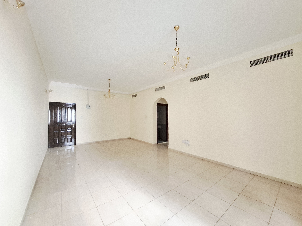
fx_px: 113
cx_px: 151
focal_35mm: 13
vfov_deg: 89.9
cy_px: 113
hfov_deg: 106.2
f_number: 2.2
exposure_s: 1/33
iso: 200
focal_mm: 1.74
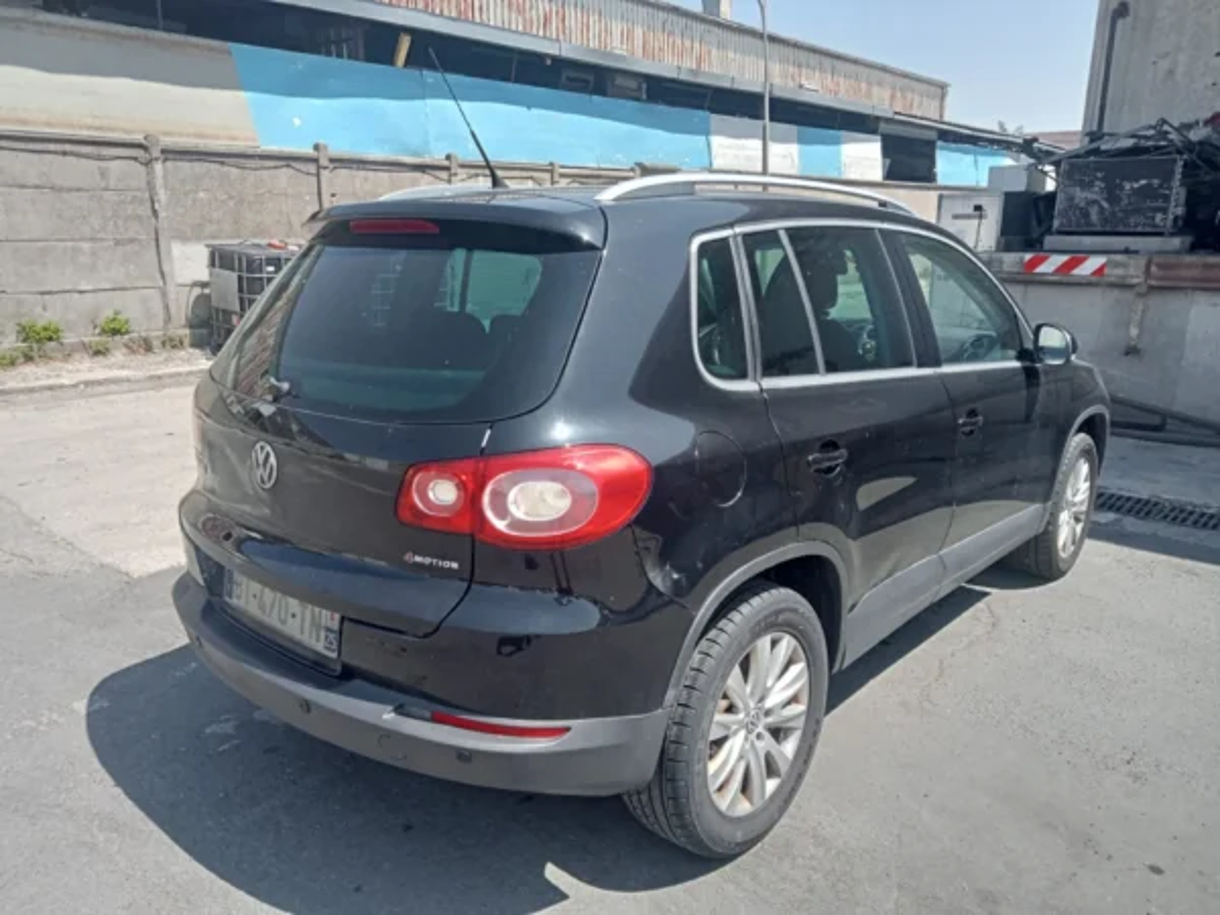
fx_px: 987
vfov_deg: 49.7
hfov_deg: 63.4
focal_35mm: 28
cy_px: 458
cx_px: 610
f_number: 2.2
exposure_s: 1/501
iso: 100
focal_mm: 3.46
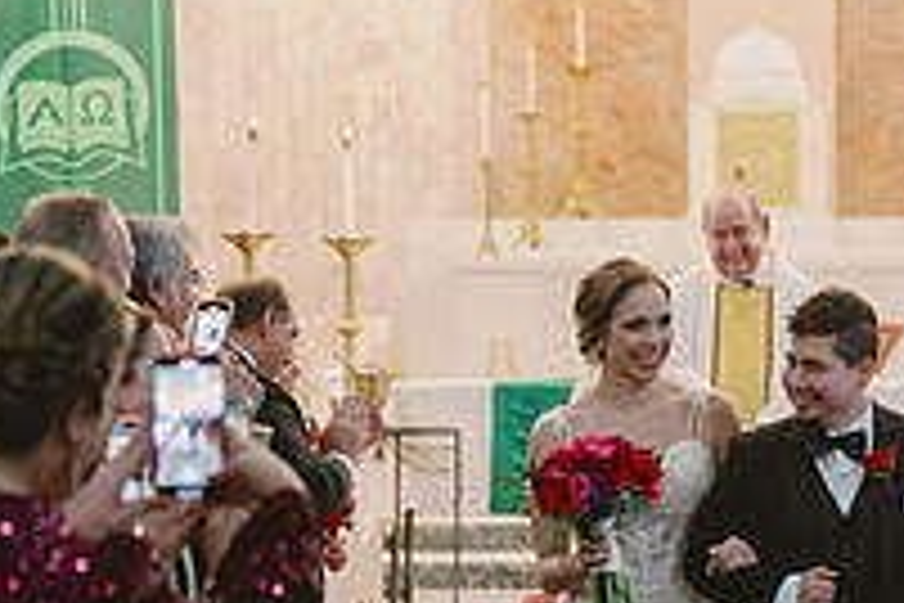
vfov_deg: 6.8
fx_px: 5072
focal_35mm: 202
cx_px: 769
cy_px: 446
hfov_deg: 10.1
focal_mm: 70
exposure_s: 1/160
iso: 2000
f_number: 2.8
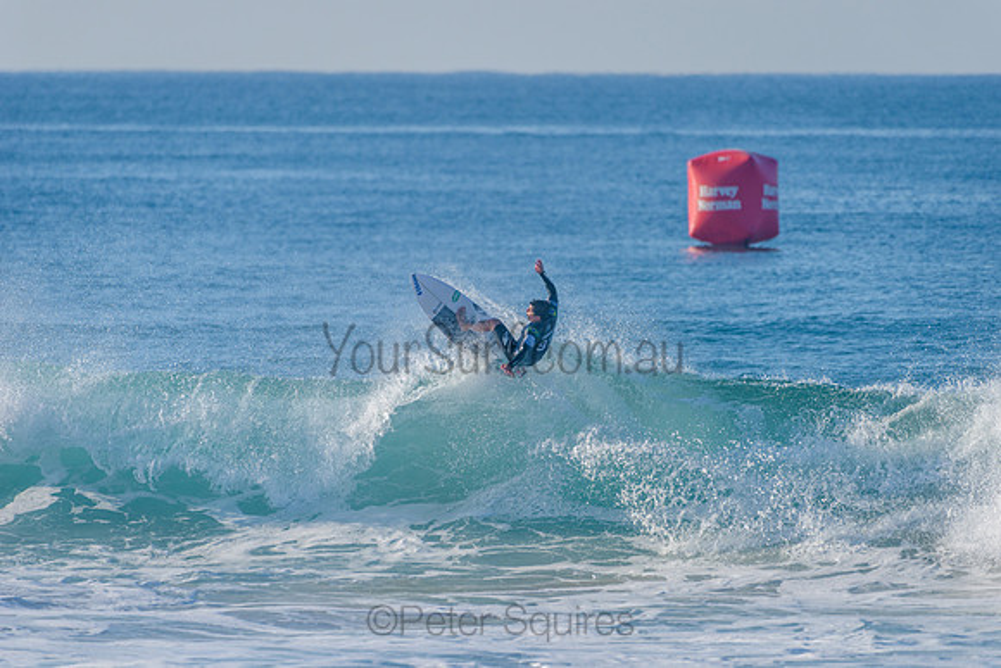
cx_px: 500
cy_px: 334
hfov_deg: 4.1
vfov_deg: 2.8
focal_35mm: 500
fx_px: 13905
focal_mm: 500
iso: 220
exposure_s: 1/2000
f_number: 5.6
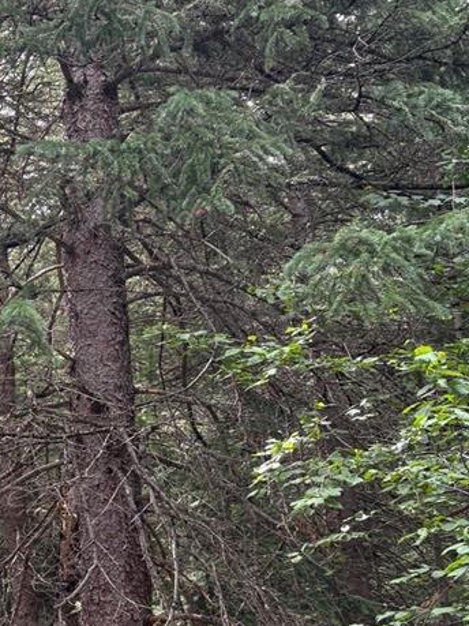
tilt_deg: +13.2
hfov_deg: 19.9
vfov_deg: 28.4
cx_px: -139
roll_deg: +2.1
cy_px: 405
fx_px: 1229
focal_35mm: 68
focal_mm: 5.96
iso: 64
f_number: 1.6
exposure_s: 1/144
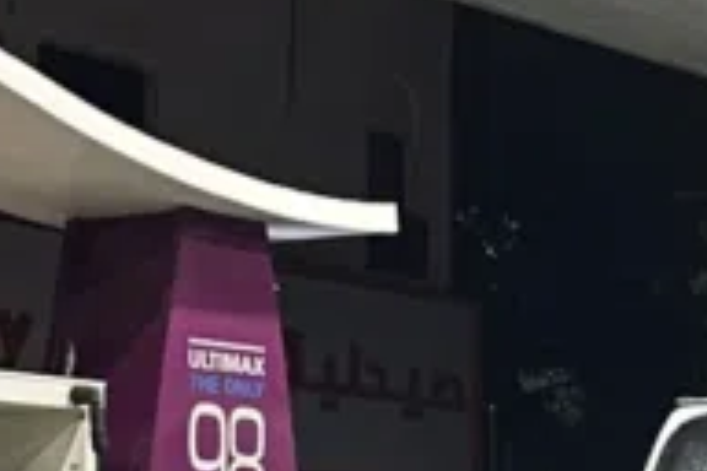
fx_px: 1630
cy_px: 486
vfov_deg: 16.1
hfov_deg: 22.1
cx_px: 910
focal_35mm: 83
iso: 320
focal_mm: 6.86
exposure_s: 1/57
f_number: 1.78
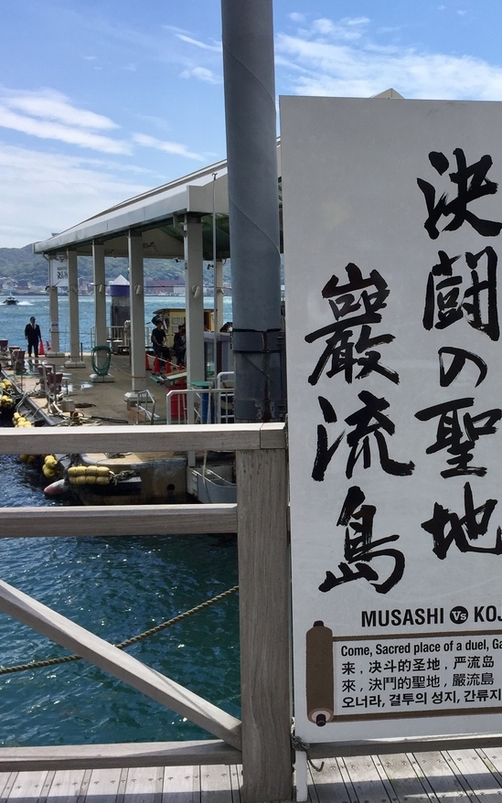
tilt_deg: -9.9
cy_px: 411
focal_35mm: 42
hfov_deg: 29.3
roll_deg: +0.2
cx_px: 453
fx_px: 919
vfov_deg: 47.2
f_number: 2.2
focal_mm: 4.15
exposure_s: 1/2475
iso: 32
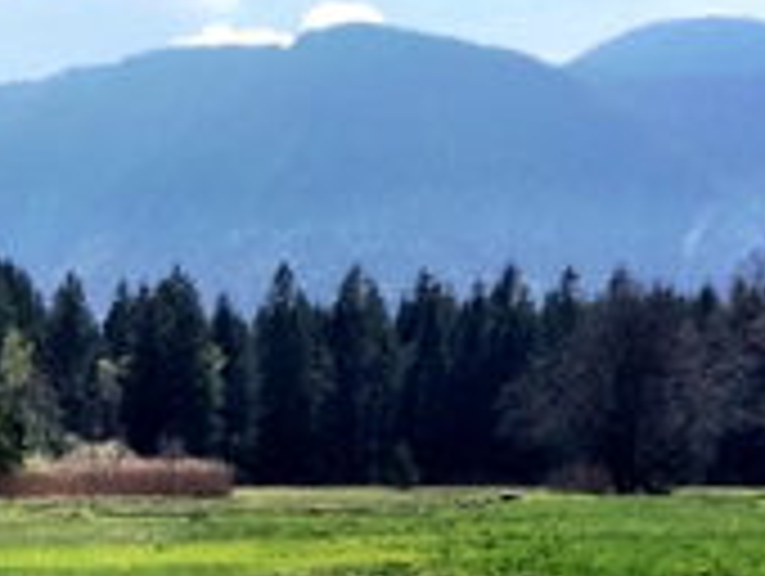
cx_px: -266
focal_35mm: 109
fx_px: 2412
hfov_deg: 16.9
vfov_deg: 13.4
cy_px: 626
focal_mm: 4.15
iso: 32
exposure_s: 1/2160
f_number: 2.2
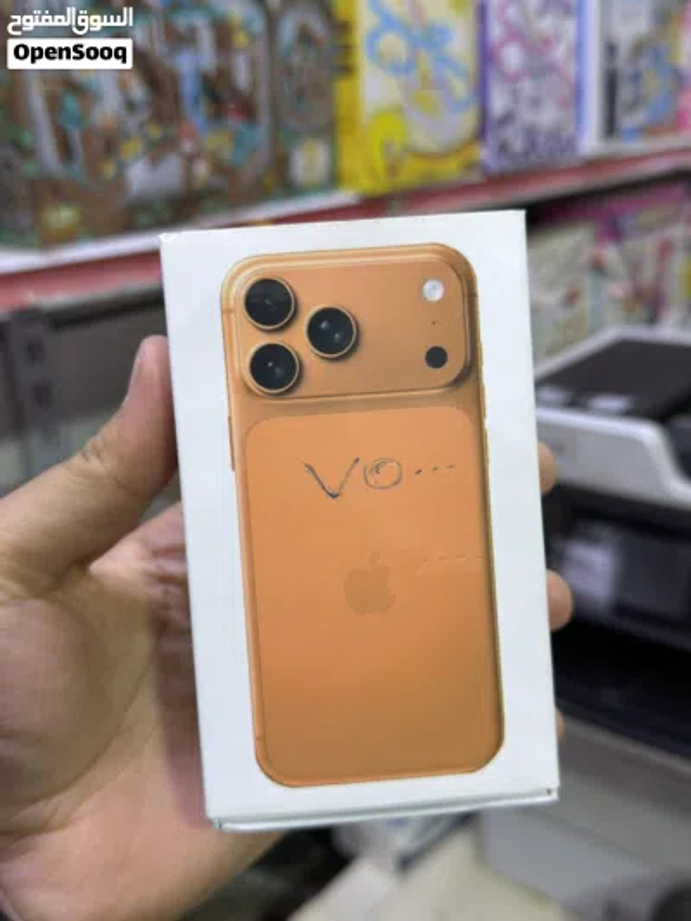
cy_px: 460
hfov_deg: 40.7
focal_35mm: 35
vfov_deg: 52.6
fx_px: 931
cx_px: 346
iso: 125
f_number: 1.78
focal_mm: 6.76
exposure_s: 1/60
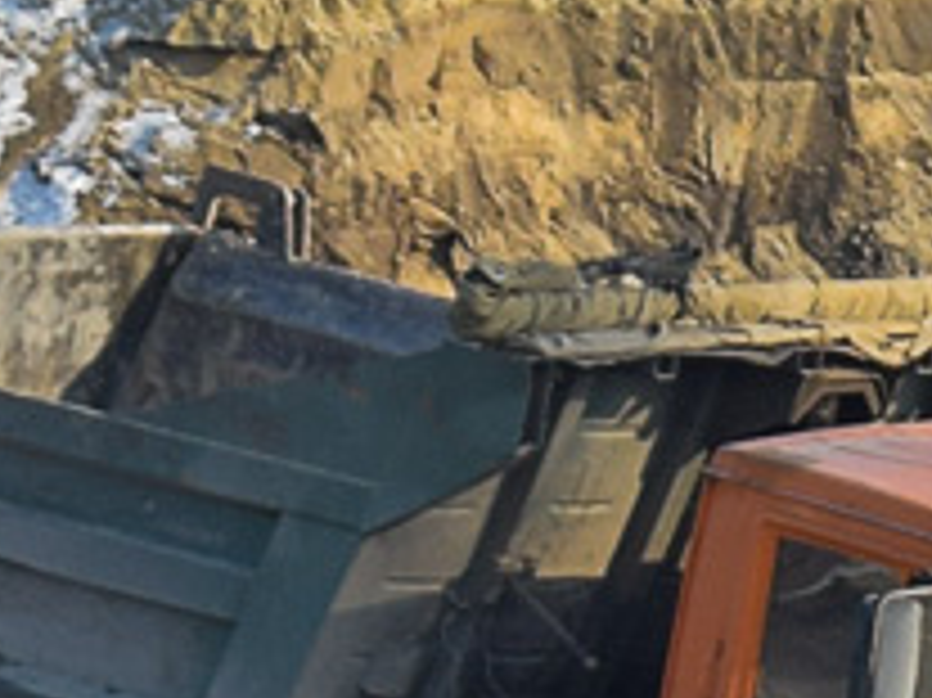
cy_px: 243
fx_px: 12399
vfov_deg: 3.2
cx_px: 756
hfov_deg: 4.3
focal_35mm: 461
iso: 100
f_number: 5.6
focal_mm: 55
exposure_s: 1/320
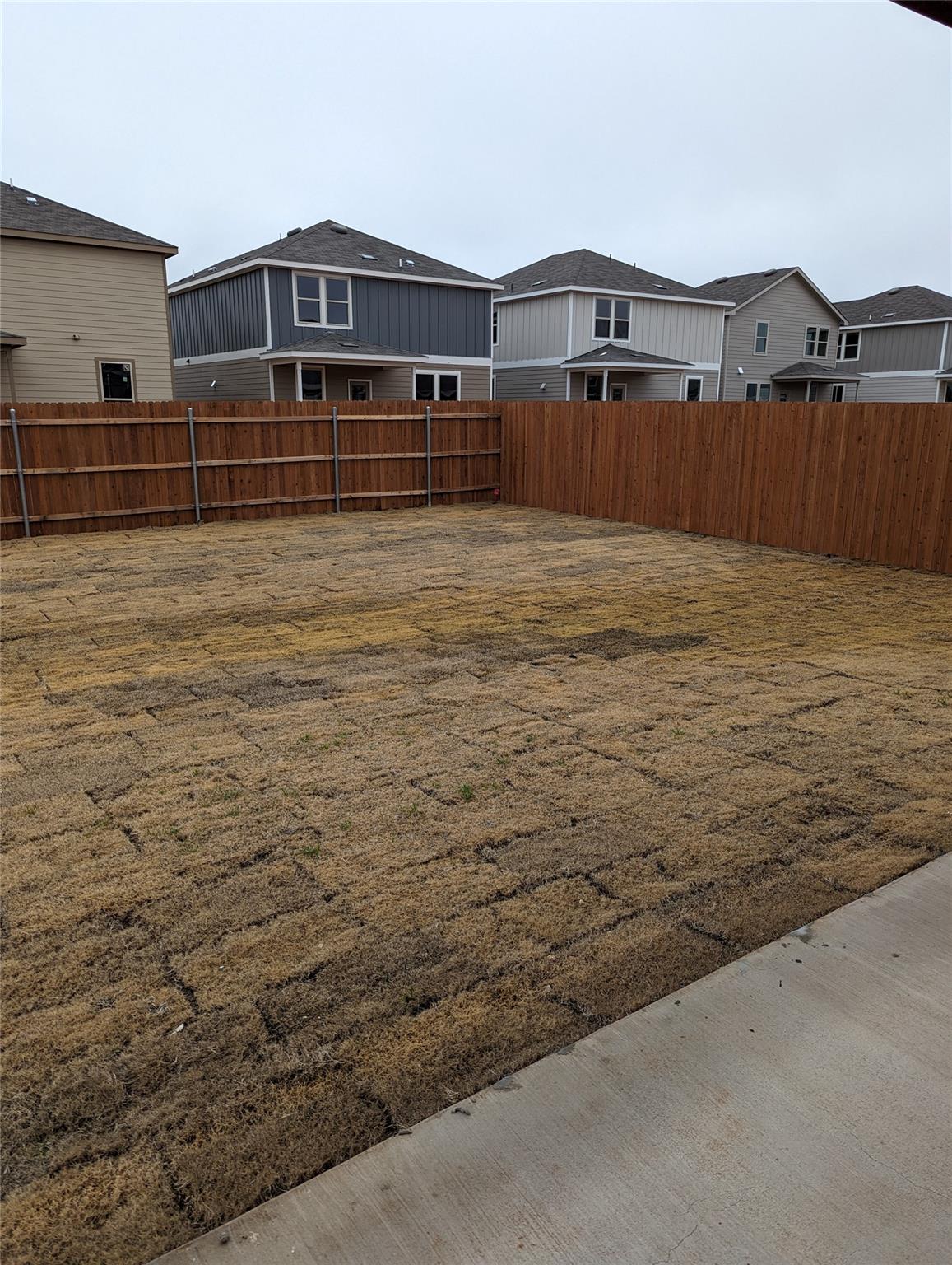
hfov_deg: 56.9
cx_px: 476
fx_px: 878
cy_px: 632
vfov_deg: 71.5
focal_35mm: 24
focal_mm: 6.81
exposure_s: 1/712
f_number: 1.85
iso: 45
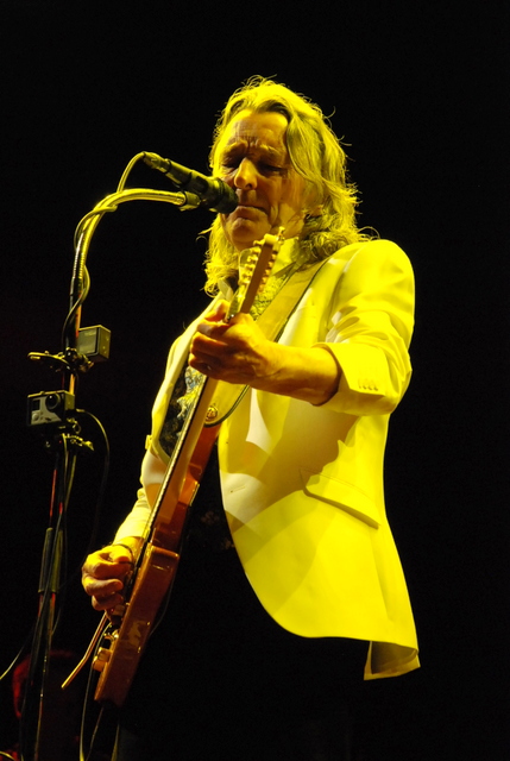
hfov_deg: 9.2
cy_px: 380
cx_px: 255
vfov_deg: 13.7
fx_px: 3175
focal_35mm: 150
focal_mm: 100
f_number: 5.6
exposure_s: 1/250
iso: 1600
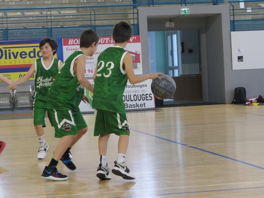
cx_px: 132
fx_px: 1007
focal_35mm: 132
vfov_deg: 11.2
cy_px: 99
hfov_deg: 14.9
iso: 800
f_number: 2.8
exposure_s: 1/125
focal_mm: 26.4
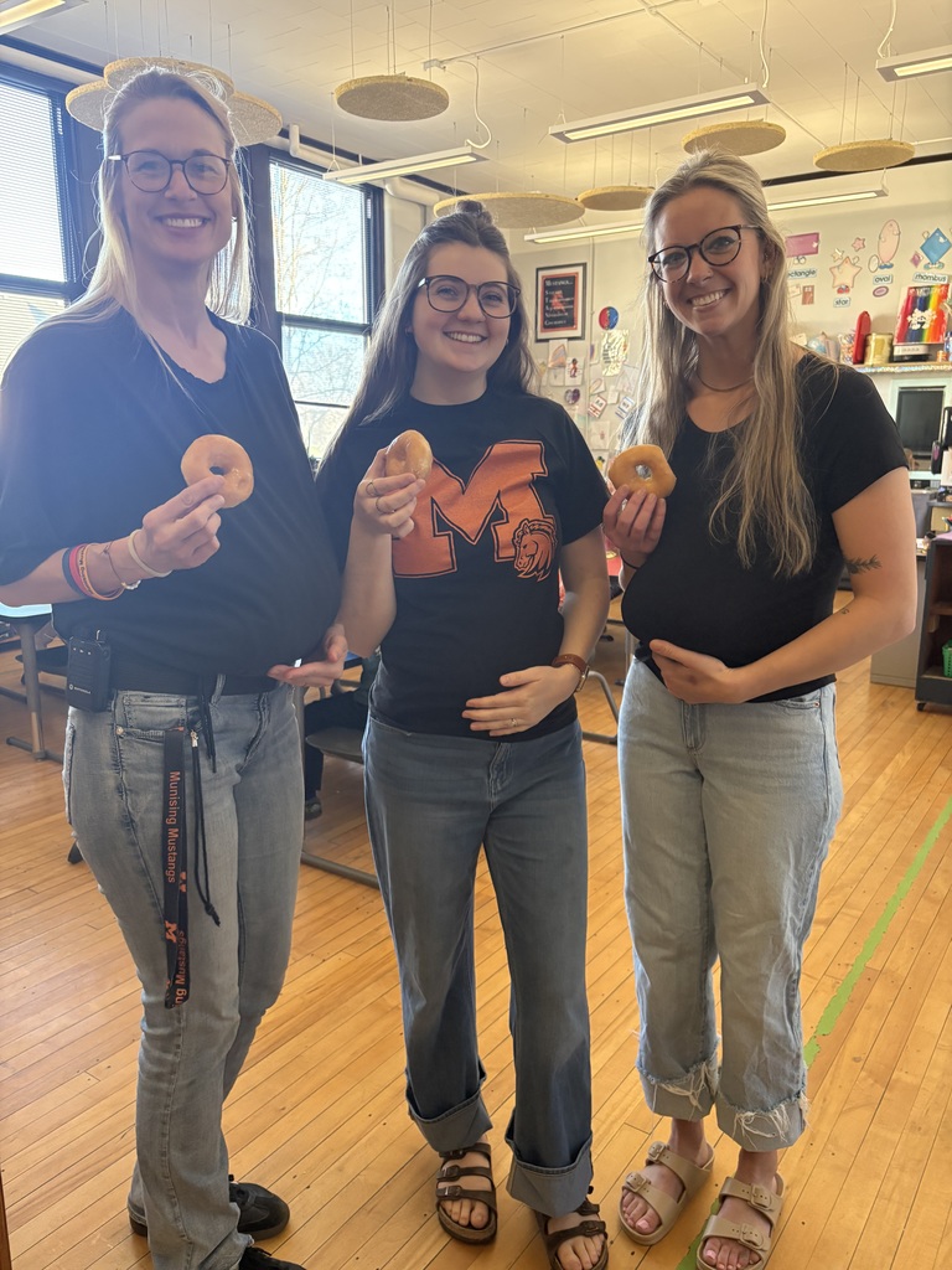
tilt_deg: -12.2
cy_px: 635
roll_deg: -1.3
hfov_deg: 53.1
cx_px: 476
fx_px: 953
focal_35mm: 26
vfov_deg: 67.3
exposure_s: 1/59
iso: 250
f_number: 1.6
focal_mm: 5.96
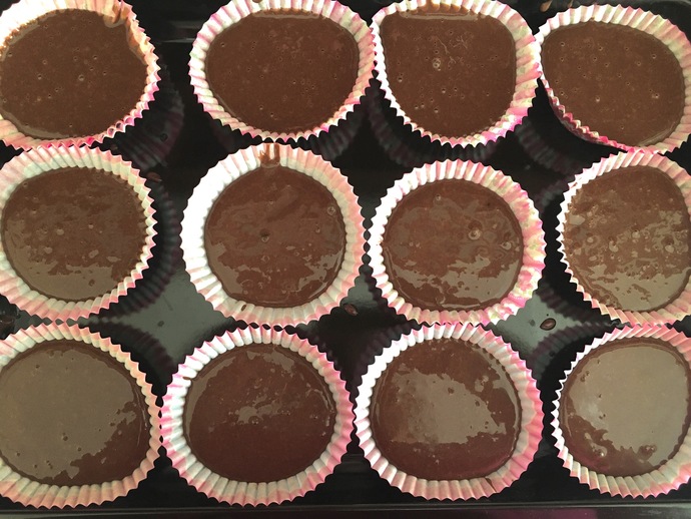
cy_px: 260
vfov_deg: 48.3
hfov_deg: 61.6
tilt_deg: -84.3
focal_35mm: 29
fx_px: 579
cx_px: 346
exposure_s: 1/33
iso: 160
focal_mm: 4.15
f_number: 2.2
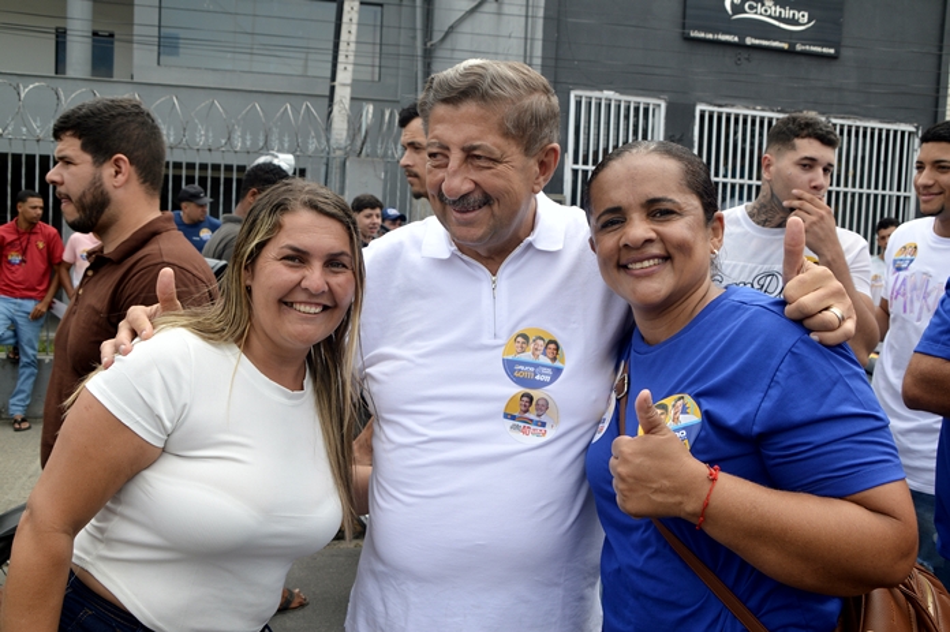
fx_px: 870
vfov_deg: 39.9
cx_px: 475
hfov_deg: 57.3
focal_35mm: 33
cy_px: 316
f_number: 7.1
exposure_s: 1/200
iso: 100
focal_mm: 22
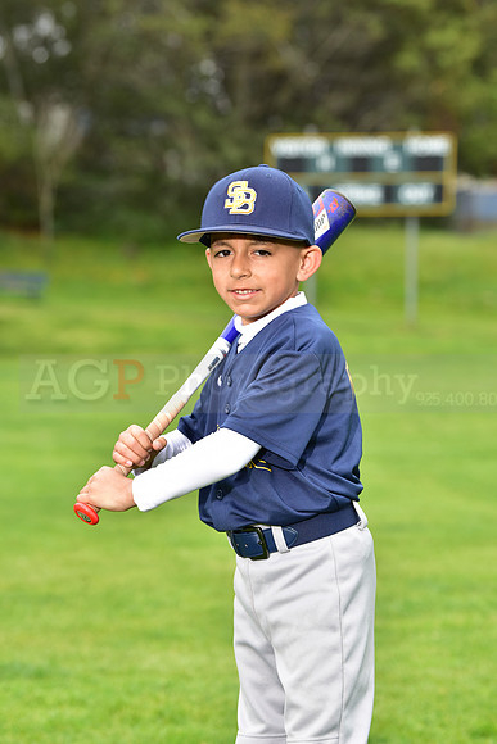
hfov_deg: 10.2
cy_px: 372
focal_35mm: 135
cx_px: 248
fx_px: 2794
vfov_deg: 15.2
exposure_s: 1/250
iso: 400
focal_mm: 135
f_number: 5.6
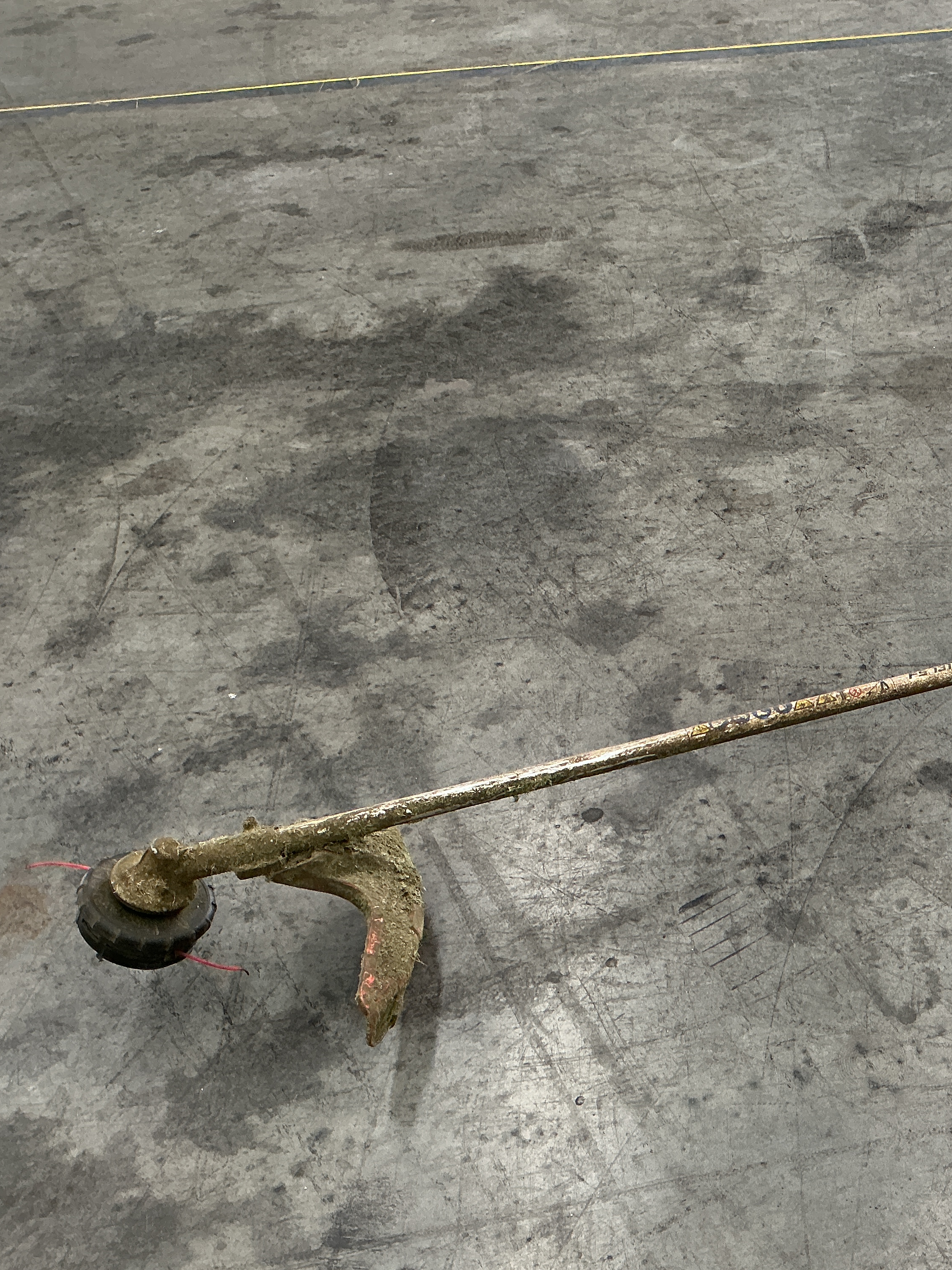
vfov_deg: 47.9
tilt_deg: -40.4
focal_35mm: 39
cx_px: 850
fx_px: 1430
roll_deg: +2.2
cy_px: 639
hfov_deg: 34.8
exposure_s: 1/120
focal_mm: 3
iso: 64
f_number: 1.8
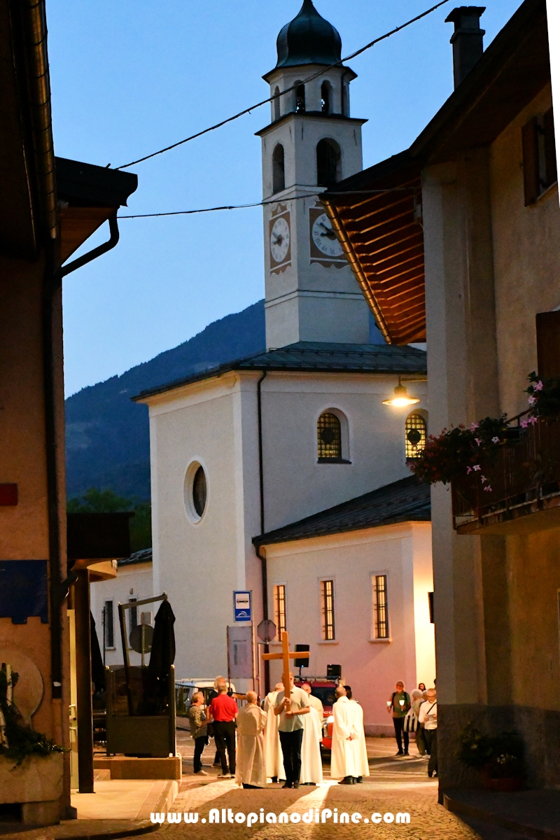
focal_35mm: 72
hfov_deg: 18.9
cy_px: 420
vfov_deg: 28.1
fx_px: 1680
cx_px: 280
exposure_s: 1/60
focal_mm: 48
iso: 10000
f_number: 4.5
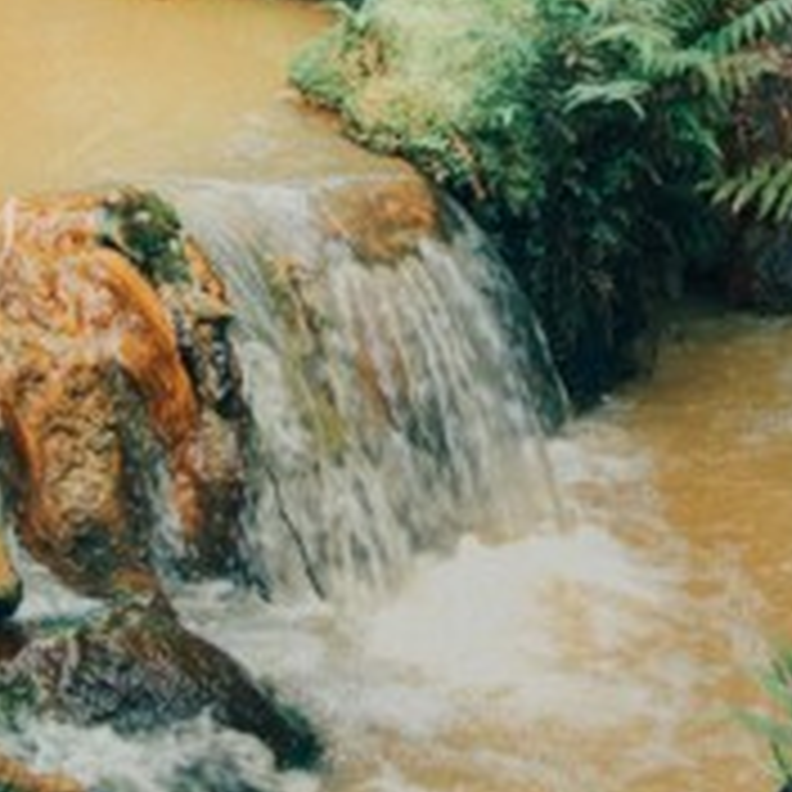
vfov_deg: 6.7
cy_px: 76
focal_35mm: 261
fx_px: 6756
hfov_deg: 6.7
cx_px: 326
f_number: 5.6
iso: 200
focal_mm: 50
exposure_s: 1/125
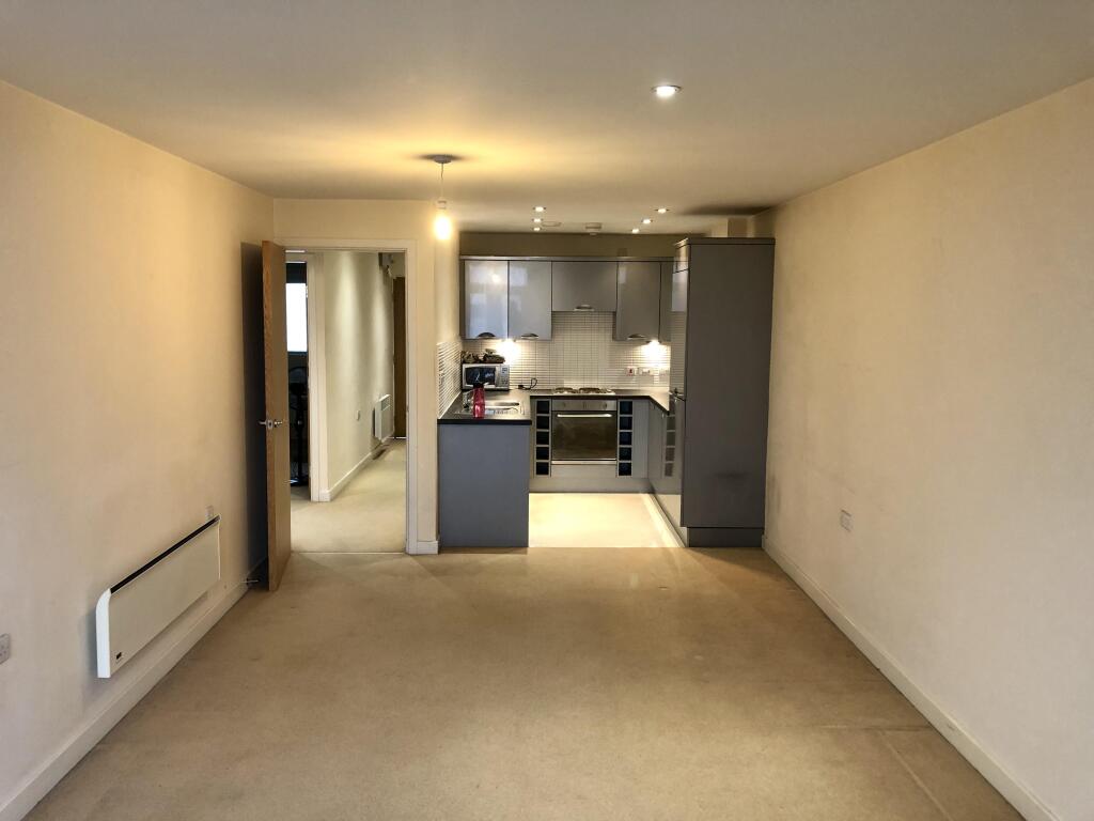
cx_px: 547
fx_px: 885
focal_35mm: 28
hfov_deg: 63.4
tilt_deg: -6.5
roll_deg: -0.5
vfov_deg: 49.7
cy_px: 410
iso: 50
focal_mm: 3.99
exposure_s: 1/17
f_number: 1.8
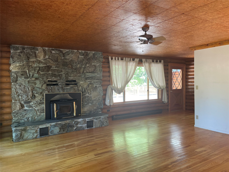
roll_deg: +1.1
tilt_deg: -1.7
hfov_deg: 69.4
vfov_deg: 54.9
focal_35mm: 25
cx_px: 114
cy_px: 86
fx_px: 165
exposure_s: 1/104
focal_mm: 5.1
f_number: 1.6
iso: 125
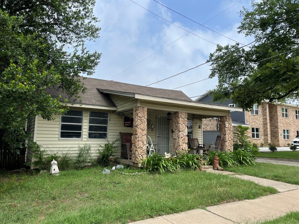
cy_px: 112
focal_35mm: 26
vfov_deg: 53.1
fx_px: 225
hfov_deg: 67.3
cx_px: 150
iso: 50
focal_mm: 5.1
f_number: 1.6
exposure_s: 1/2513
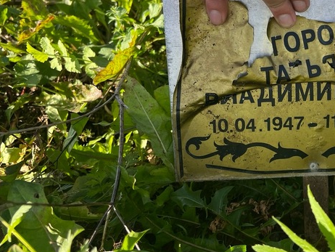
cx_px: 276
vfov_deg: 31.9
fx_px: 436
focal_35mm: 45
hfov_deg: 40.1
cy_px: 78
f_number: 1.5
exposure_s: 1/859
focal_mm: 5.7
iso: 50
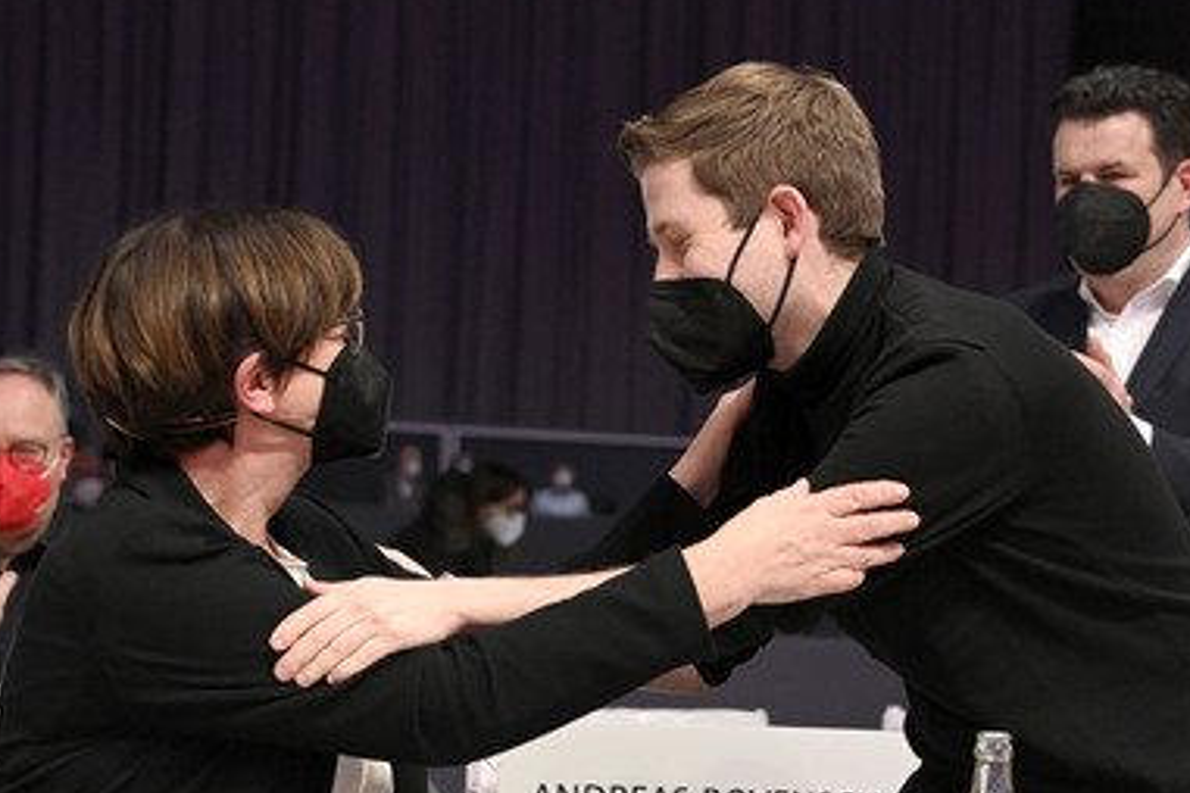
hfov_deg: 21.0
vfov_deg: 14.1
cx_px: 604
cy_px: 375
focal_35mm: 97
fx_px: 3206
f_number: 5.6
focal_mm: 82
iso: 5000
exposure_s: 1/320
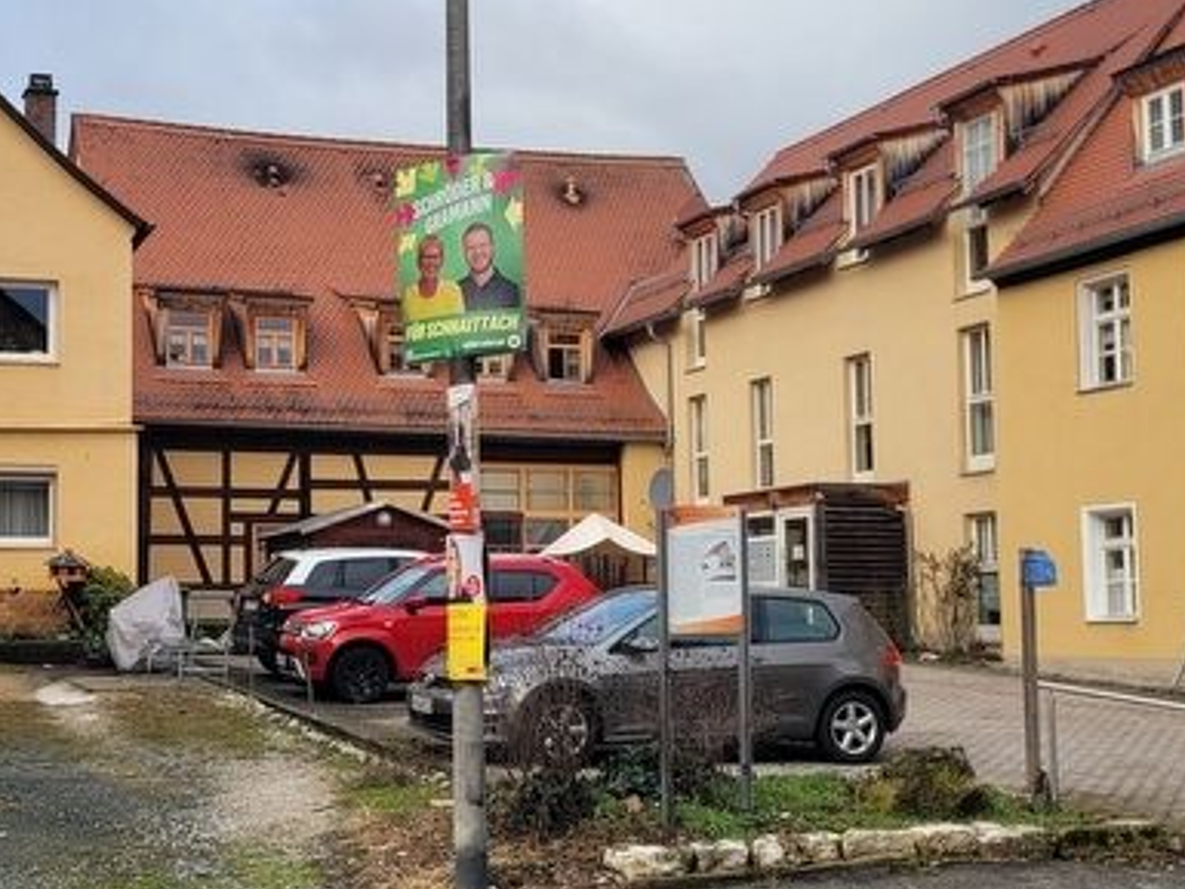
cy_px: 504
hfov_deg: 35.0
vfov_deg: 27.0
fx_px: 1849
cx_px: 335
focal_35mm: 54
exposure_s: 1/1668
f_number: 1.8
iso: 40
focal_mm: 5.4
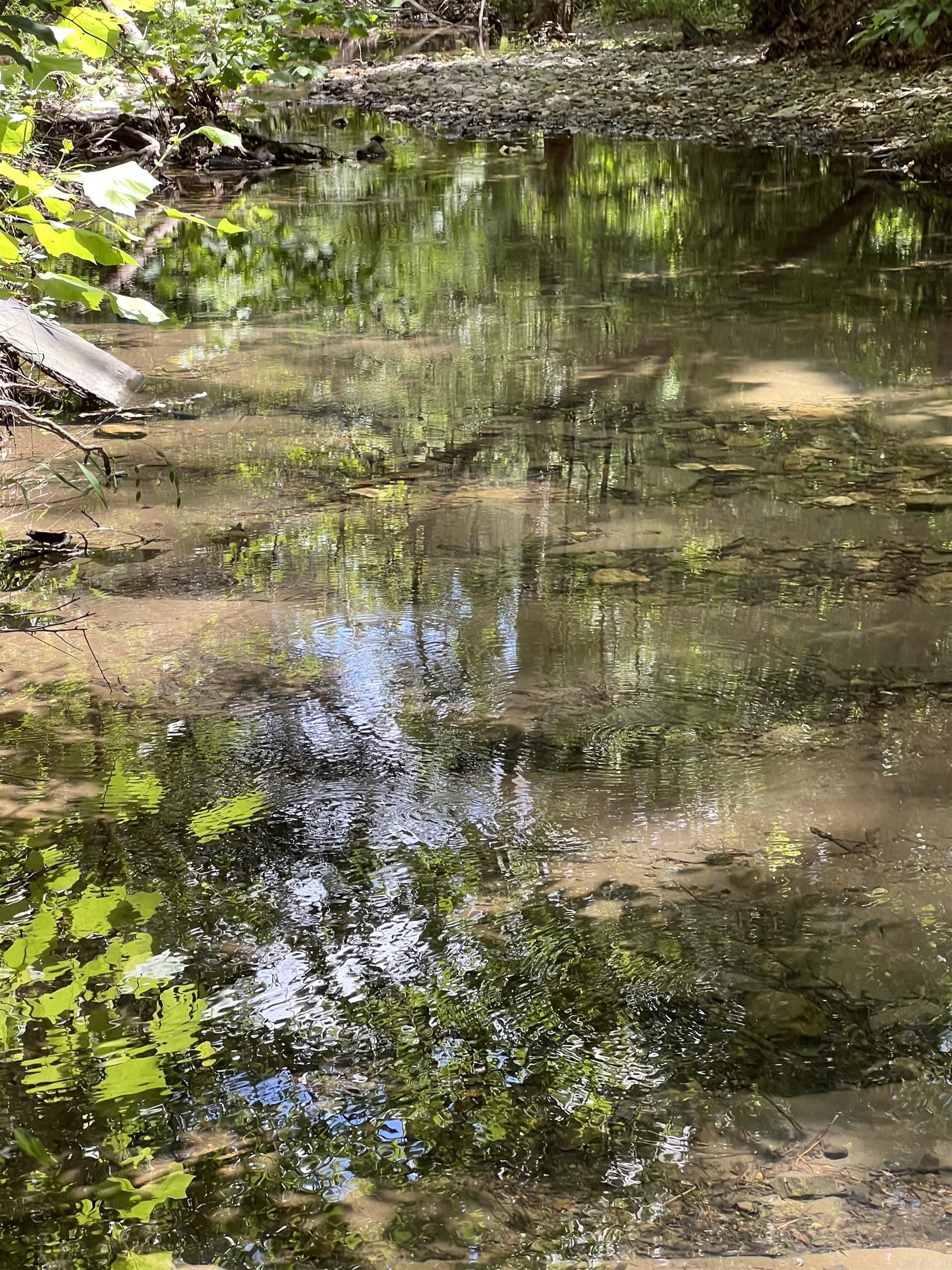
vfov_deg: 25.3
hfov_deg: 19.1
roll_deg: +0.0
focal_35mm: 77
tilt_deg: -12.8
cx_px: 476
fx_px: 2824
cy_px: 635
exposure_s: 1/121
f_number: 2.8
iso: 64
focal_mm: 9
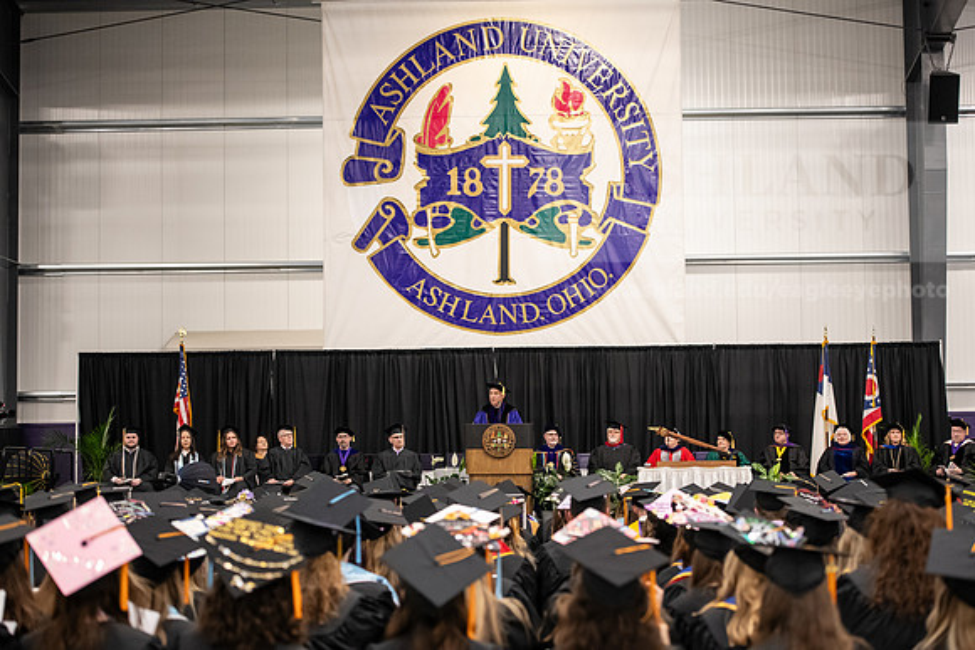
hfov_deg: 28.8
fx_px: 1896
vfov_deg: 19.5
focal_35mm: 70
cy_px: 325
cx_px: 488
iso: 3200
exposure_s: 1/200
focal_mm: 70
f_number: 3.2
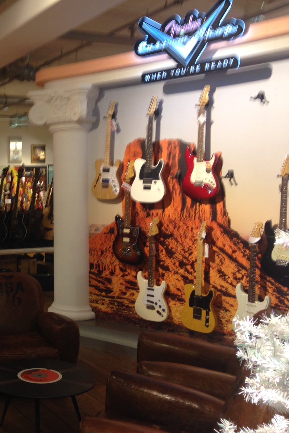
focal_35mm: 46
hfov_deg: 27.6
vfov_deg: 42.7
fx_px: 554
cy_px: 216
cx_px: 1
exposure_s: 1/20
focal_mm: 4.12
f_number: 2.4
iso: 80
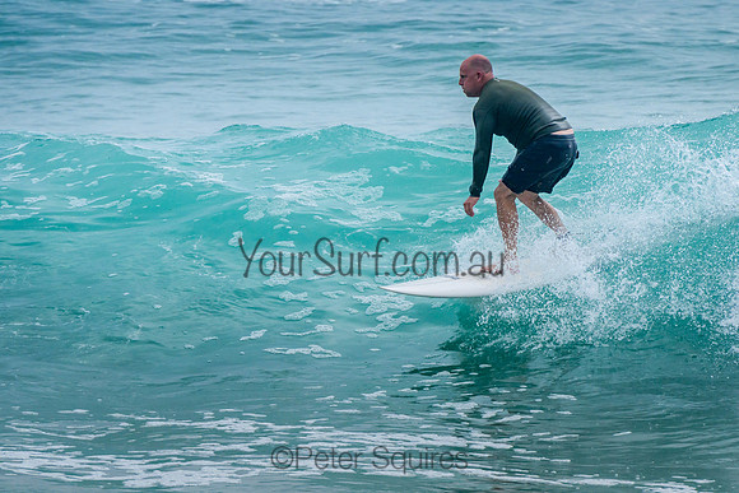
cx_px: 442
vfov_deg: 2.5
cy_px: 240
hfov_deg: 3.7
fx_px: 11299
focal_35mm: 550
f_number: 9
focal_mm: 400
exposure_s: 1/2000
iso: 500
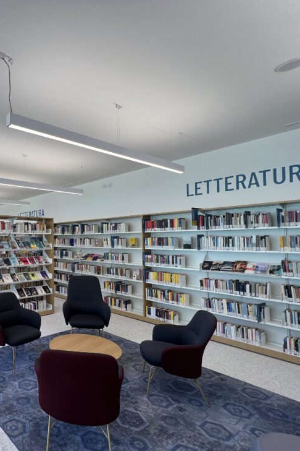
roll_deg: +0.4
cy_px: 236
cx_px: 17
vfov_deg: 86.9
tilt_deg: +0.6
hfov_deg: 54.0
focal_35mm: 19
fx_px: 237
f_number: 1.8
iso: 32
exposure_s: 1/99
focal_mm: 1.57
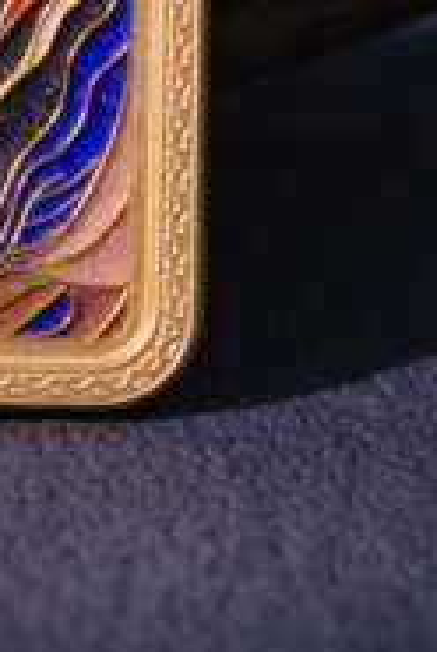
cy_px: -144
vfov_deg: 7.3
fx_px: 5061
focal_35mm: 279
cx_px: -176
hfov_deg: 4.9
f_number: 4.5
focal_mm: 46.3
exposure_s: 1/75
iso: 2000
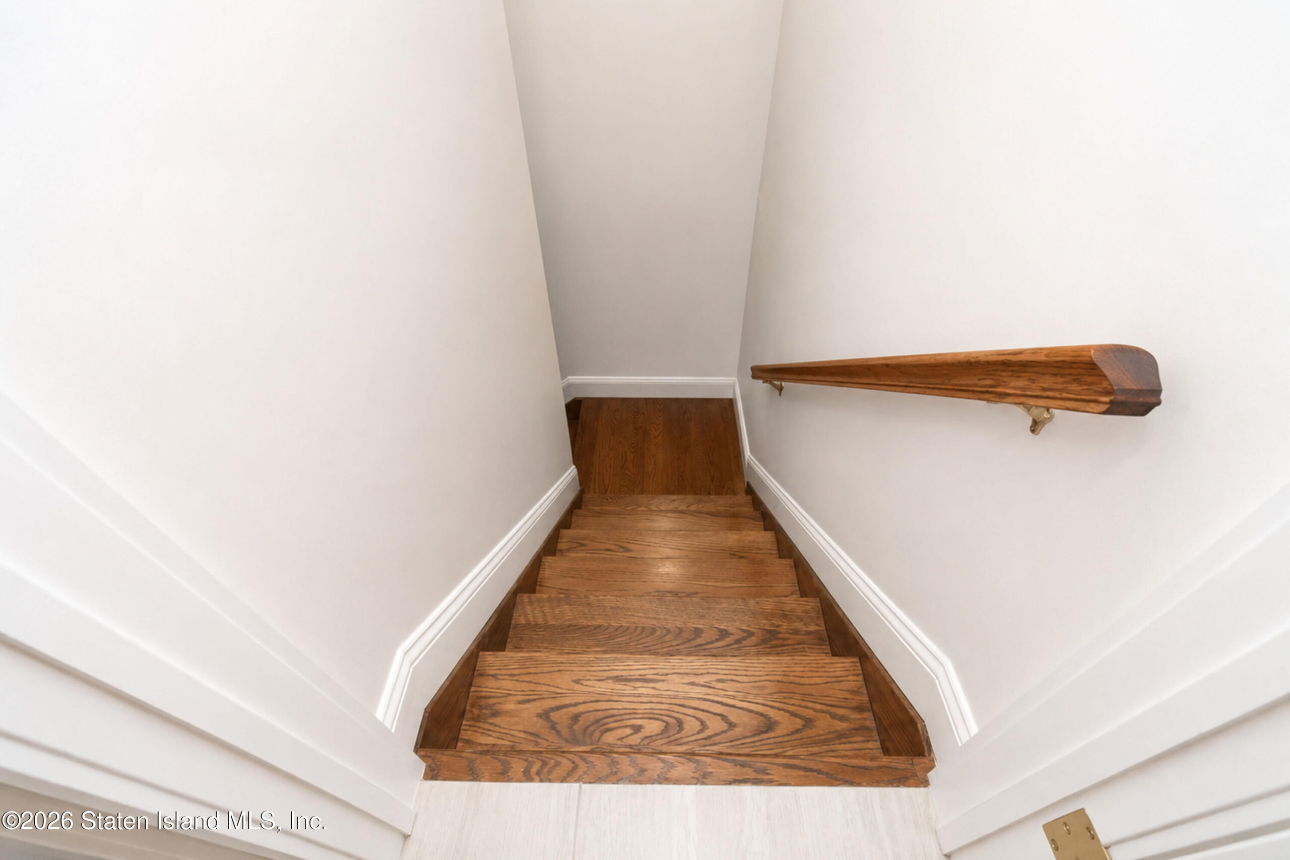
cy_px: 430
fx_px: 537
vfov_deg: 77.3
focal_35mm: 15
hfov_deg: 100.4
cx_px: 645
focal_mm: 10
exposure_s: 1/160
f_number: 8
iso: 2000
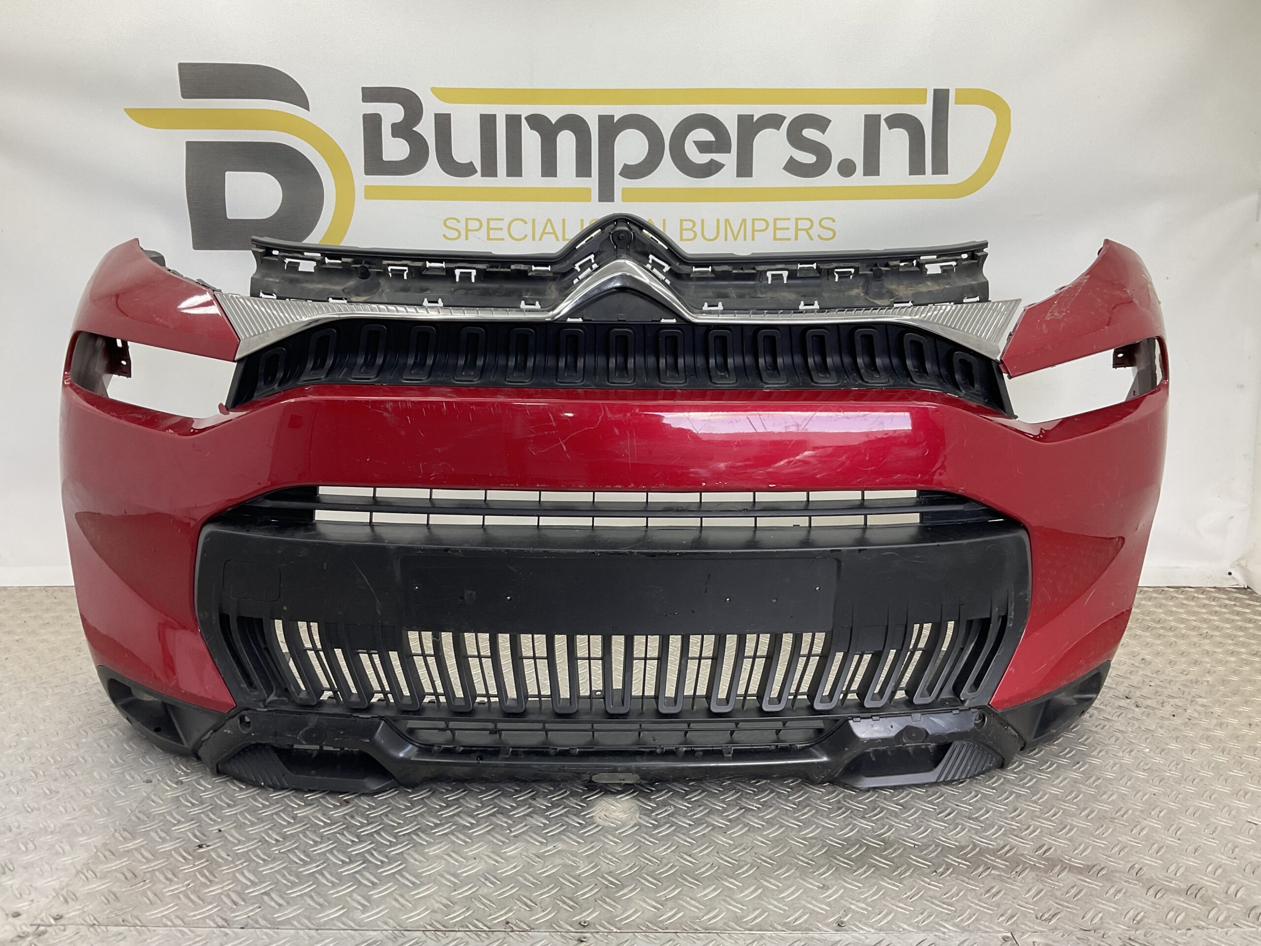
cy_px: 473
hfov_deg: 61.7
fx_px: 1056
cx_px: 630
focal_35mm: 29
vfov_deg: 48.2
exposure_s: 1/120
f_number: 1.8
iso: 32
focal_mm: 3
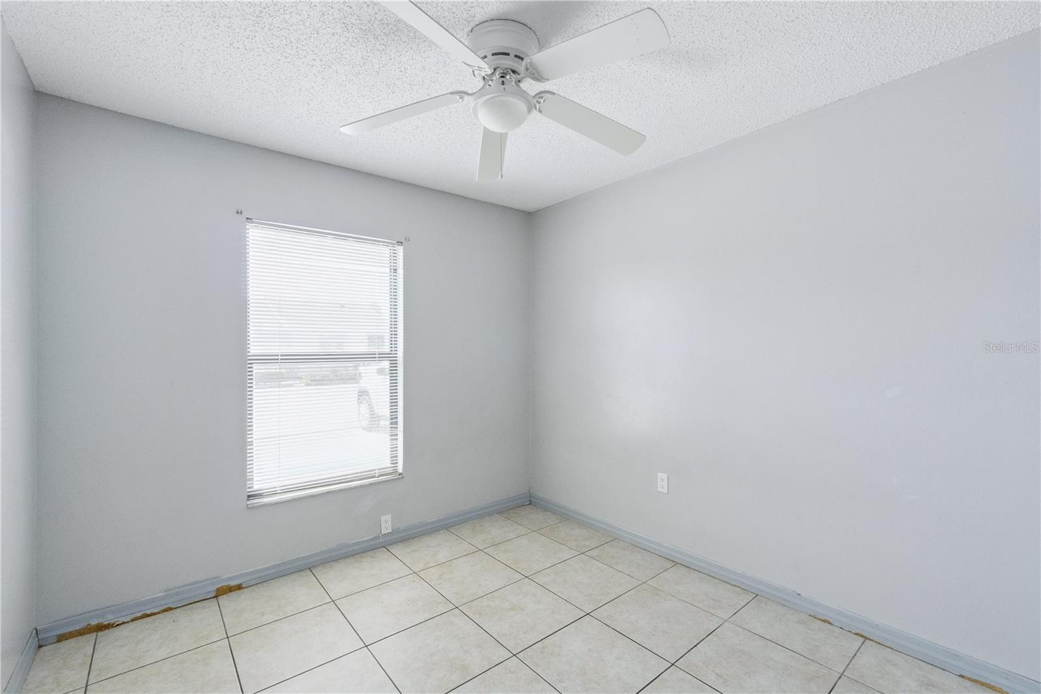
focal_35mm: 15
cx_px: 520
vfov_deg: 77.3
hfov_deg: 100.4
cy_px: 347
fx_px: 434
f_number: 11
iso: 1600
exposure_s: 1/20
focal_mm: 10
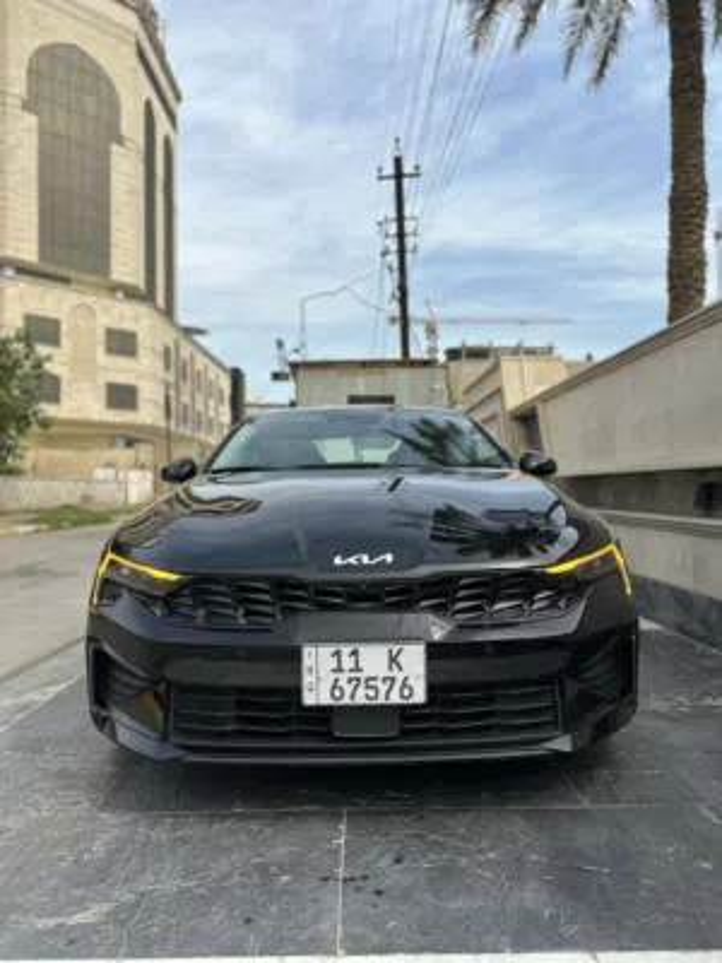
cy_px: 482
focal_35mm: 24
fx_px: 667
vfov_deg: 71.6
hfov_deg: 56.8
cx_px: 361
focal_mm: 6.86
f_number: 1.78
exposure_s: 1/4016
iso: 80
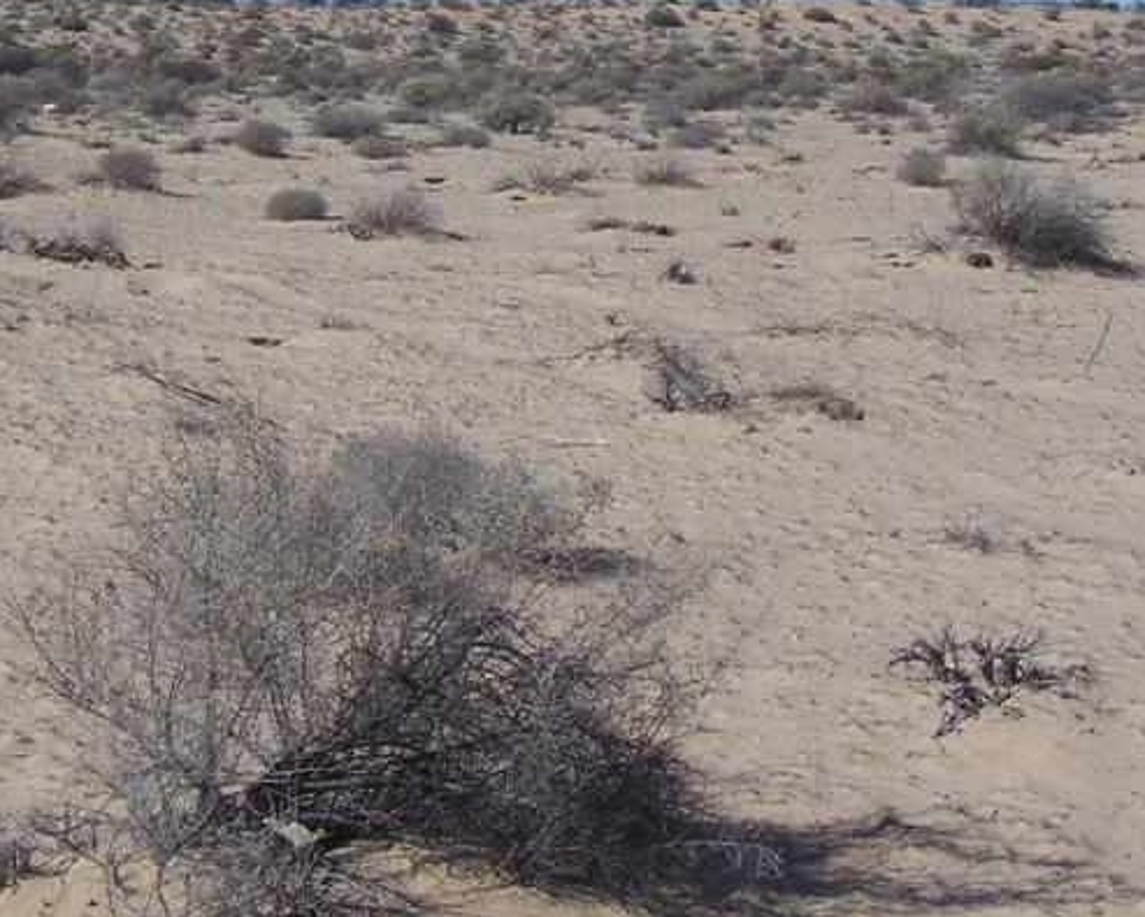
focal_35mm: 77
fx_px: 2611
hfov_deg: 24.7
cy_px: 67
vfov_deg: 19.5
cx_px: 481
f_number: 4
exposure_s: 1/1000
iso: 64
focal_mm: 6.3
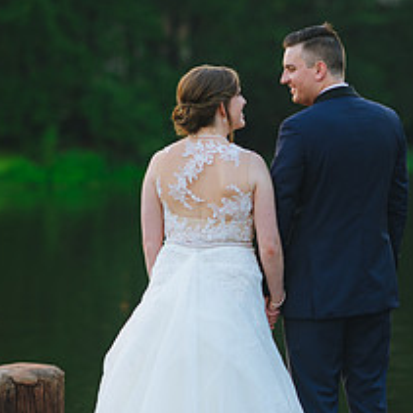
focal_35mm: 199
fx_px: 2686
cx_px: 274
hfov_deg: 8.8
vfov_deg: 8.8
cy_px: 310
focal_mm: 85
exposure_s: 1/250
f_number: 2
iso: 100
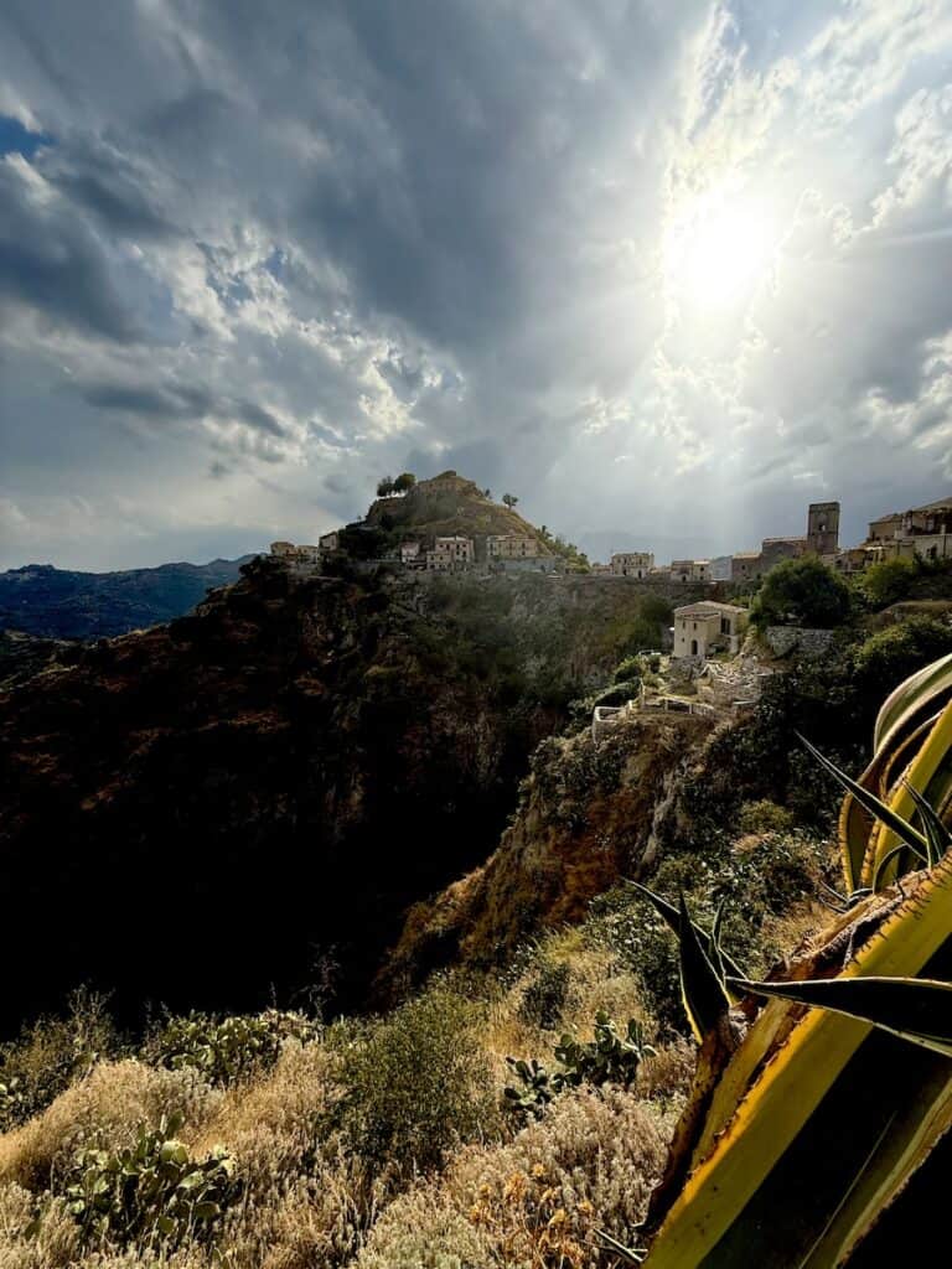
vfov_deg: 102.1
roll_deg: +0.9
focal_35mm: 14
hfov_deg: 85.7
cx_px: 476
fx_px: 513
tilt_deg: -5.3
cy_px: 634
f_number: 2.2
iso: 50
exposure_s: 1/1961
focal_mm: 2.22
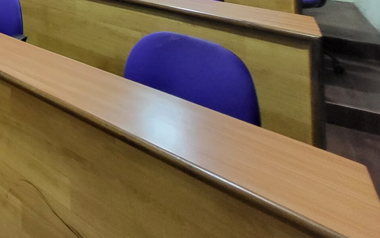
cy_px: -115
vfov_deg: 25.9
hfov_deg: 35.2
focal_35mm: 37
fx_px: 383
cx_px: -119
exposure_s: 1/33
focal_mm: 1.74
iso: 400
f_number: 2.2
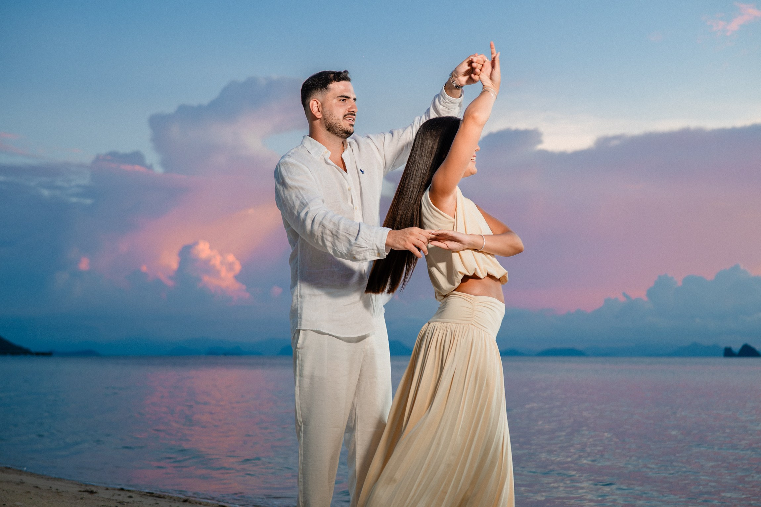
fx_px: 1125
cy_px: 254
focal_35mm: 53
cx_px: 380
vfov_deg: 25.4
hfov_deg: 37.4
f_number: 3.2
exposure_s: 1/400
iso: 1000
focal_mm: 50
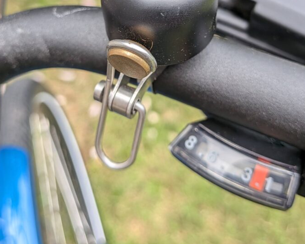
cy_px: 47
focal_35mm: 42
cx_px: 147
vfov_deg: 34.5
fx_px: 379
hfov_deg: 43.8
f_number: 1.7
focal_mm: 4.53
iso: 31
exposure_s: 1/206
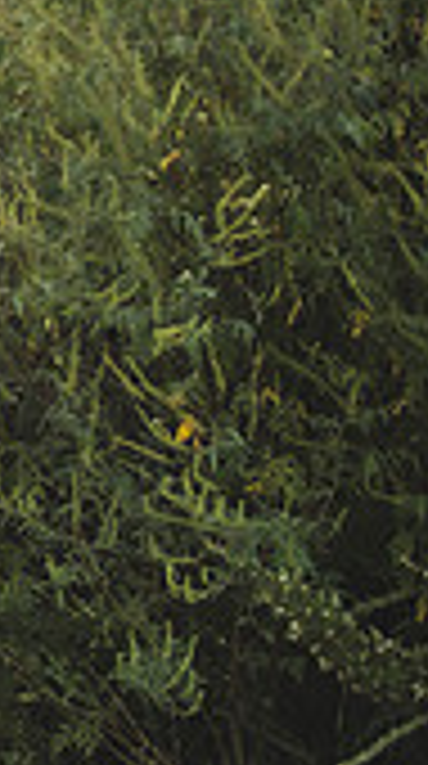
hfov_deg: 10.5
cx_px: -806
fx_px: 1744
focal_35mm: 86
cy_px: 304
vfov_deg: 24.7
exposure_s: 1/200
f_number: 2.8
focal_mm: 24
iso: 100
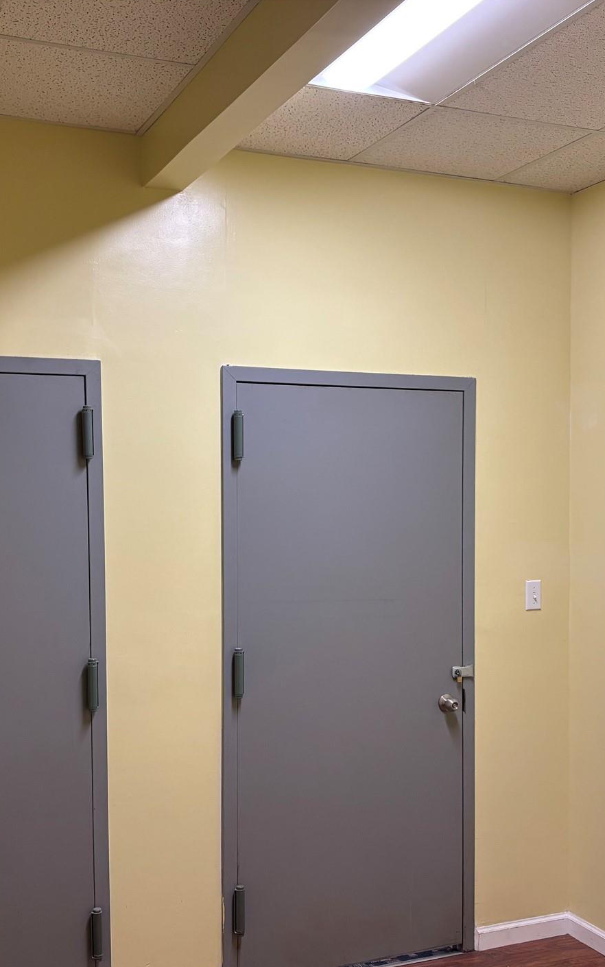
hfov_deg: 32.0
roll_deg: +0.2
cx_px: 275
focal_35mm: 40
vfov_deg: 49.2
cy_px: 522
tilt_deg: -2.9
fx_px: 1055
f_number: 1.6
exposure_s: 1/120
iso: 125
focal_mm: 5.96
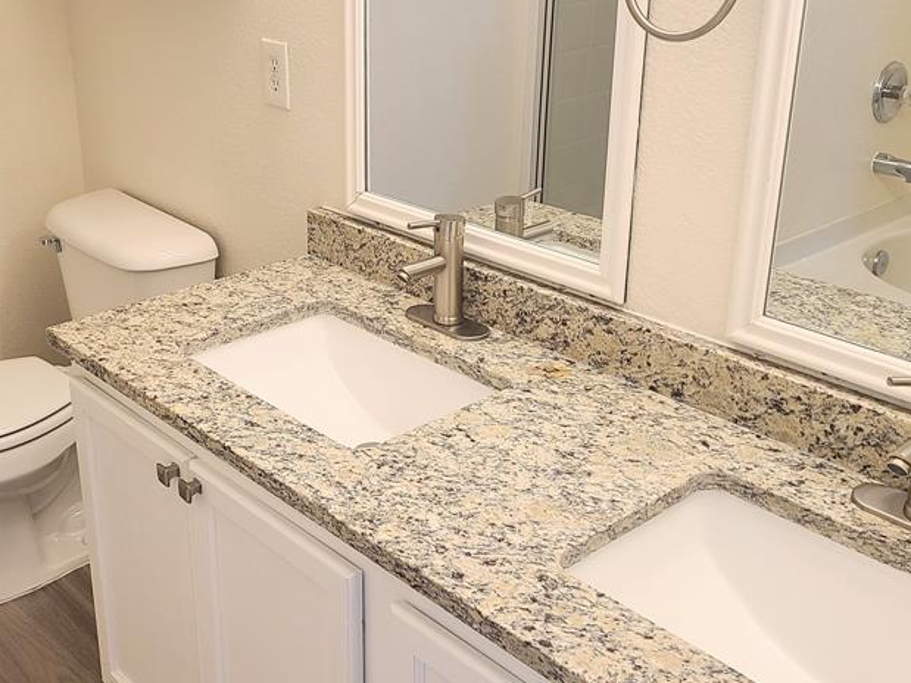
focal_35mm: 43
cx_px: 399
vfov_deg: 33.6
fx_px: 1131
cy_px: 308
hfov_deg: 43.8
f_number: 1.8
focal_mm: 5.4
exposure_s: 1/60
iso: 50
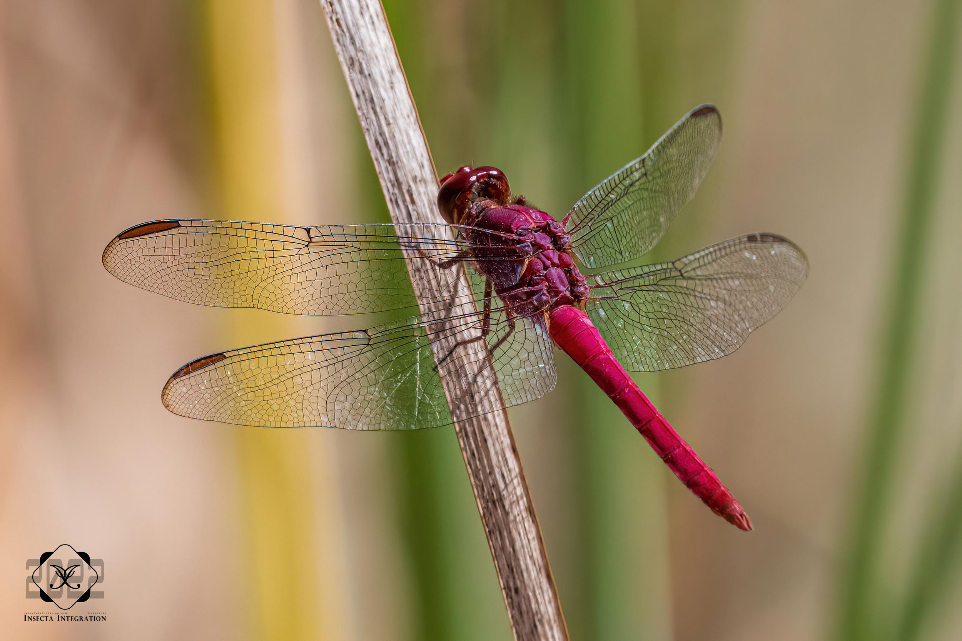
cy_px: 320
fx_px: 13361
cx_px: 481
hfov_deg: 4.1
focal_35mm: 500
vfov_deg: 2.8
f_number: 8
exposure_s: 1/2500
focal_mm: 500
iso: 1000
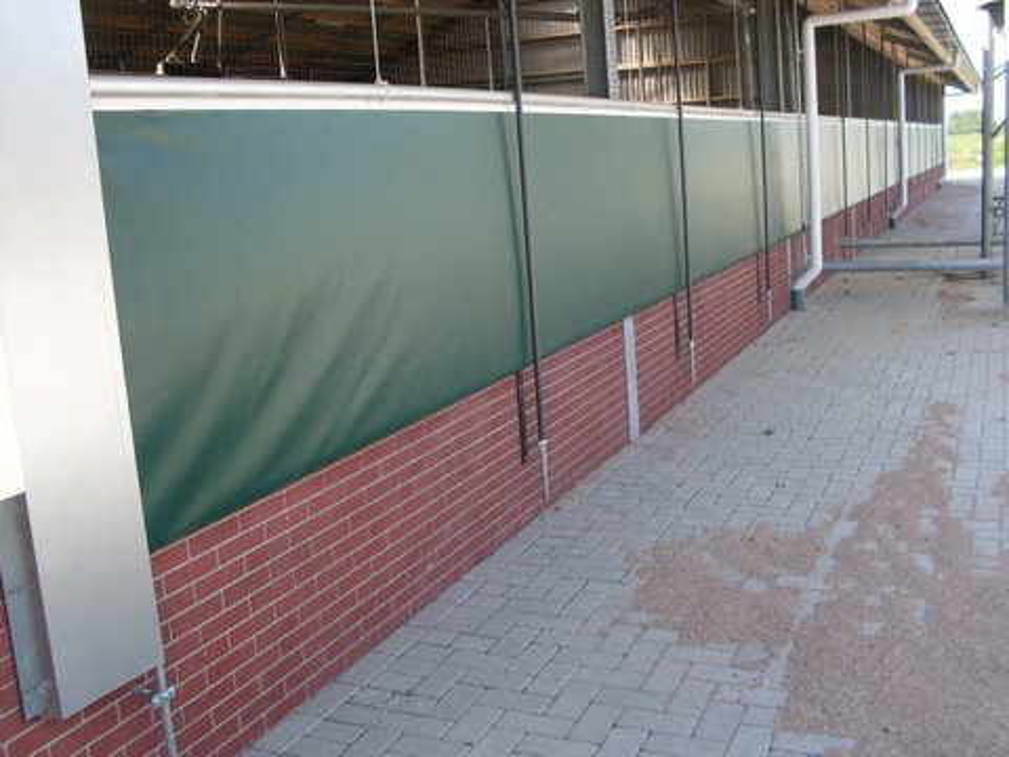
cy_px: 378
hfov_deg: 49.0
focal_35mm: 38
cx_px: 504
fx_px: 1108
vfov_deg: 37.7
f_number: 2.8
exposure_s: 1/250
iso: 80
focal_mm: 6.3
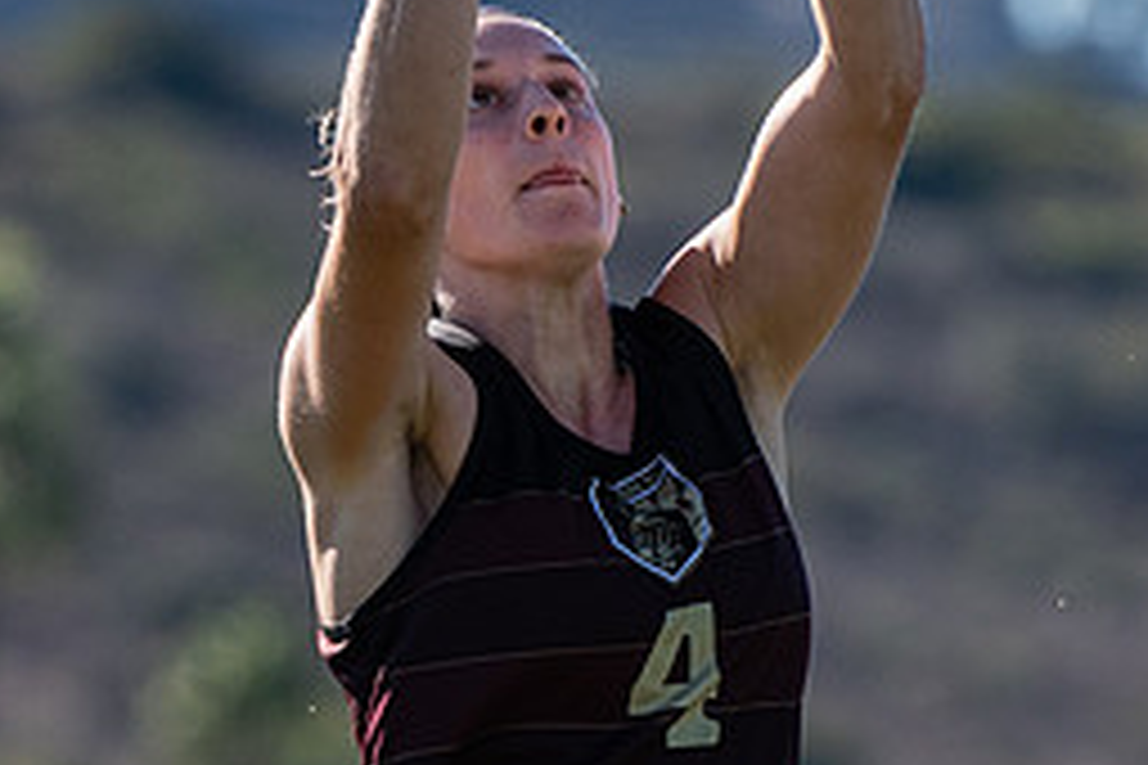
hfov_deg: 2.1
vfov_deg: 1.4
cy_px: 852
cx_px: 603
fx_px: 31185
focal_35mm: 978
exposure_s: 1/2500
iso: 200
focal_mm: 200
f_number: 4
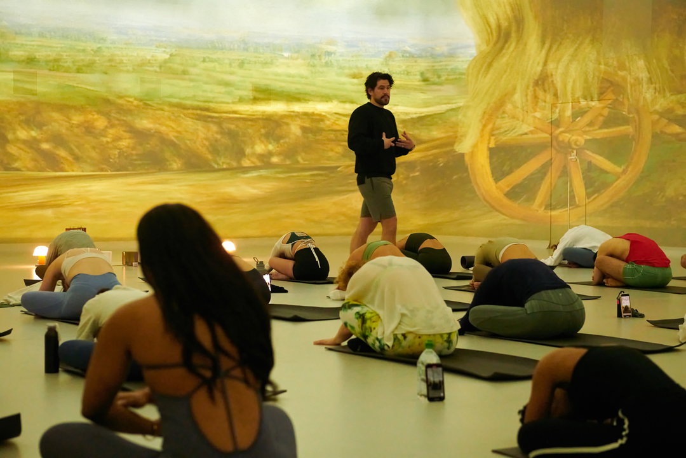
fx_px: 1334
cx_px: 343
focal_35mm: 70
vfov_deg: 19.5
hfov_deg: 28.8
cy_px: 229
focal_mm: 70
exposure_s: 1/100
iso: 10000
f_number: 4
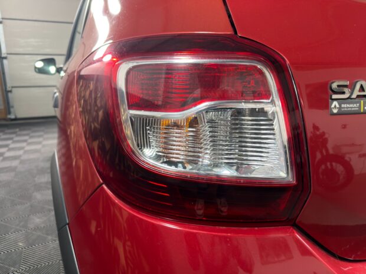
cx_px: 183
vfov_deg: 56.8
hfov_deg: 71.6
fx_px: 254
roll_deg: -0.1
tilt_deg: -14.2
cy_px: 137
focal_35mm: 24
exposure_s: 1/33
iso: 320
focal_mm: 6.76
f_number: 1.78
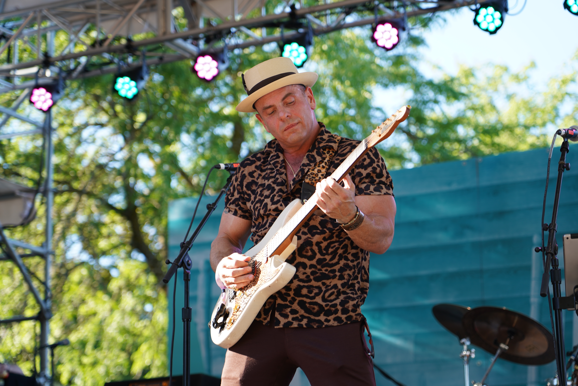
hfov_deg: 19.5
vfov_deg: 13.0
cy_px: 193
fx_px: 1686
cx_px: 289
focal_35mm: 105
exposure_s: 1/160
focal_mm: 105
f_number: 4
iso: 160
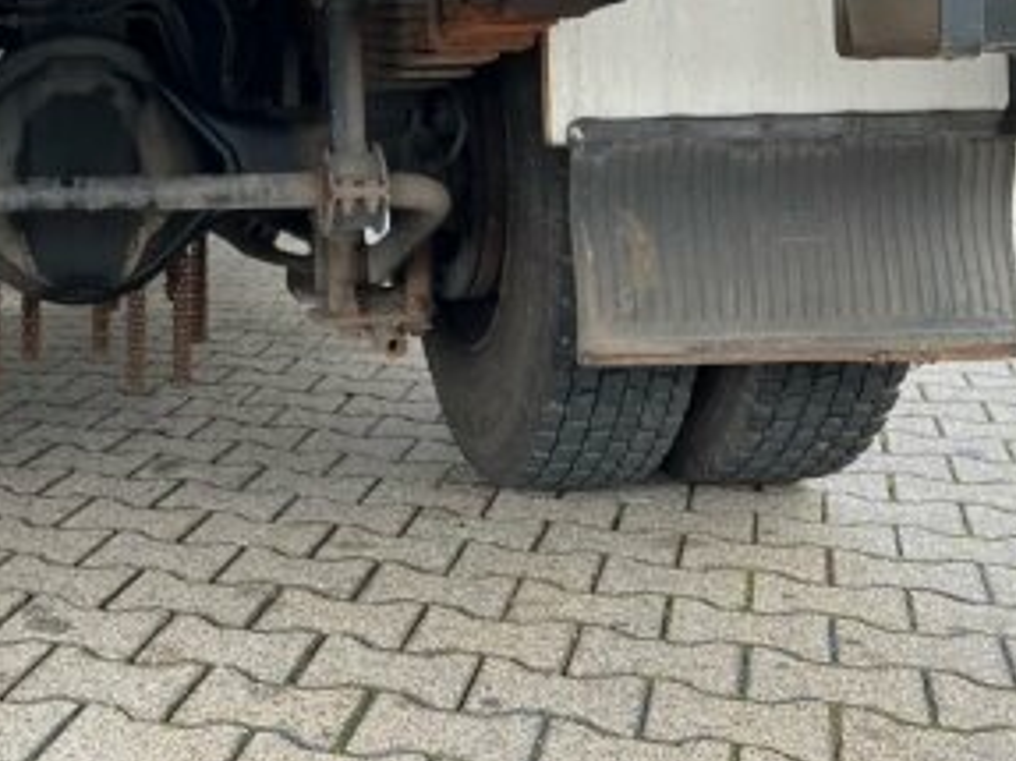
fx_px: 1702
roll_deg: +0.1
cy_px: 25
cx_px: 103
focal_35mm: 58
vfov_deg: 24.2
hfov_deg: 31.7
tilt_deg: -0.2
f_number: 1.5
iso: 64
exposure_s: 1/121
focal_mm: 5.7
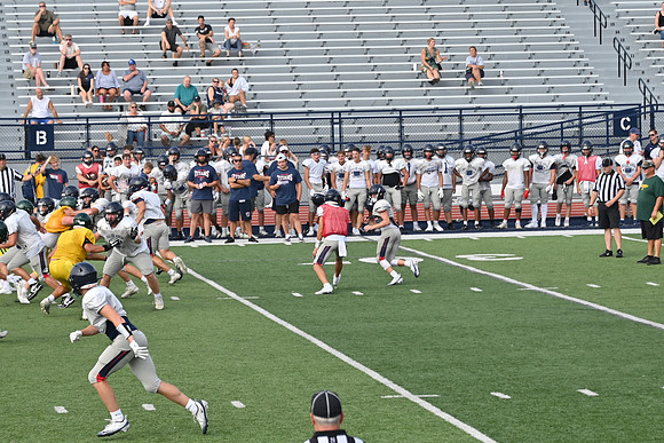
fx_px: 3450
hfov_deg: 11.0
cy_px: 222
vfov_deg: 7.3
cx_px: 332
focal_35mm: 187
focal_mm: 125
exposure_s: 1/800
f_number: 5.6
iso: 200
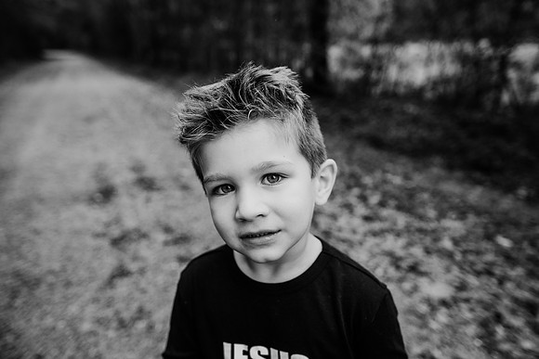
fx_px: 359
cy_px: 180
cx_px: 270
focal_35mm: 24
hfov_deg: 73.7
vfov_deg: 53.2
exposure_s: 1/400
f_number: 2.8
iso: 250
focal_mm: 24
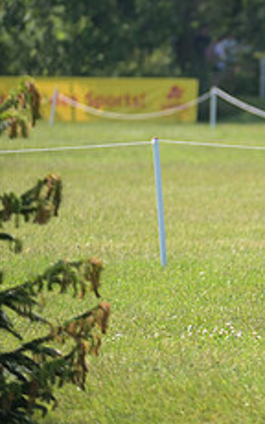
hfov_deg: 2.3
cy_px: 91
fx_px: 6529
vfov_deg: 3.7
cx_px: 532
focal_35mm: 564
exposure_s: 1/1250
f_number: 5
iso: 450
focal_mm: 220
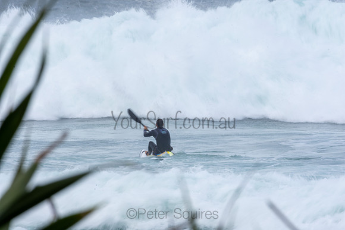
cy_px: 115
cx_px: 172
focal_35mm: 750
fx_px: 7189
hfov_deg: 2.7
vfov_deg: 1.8
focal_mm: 500
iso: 100
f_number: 29
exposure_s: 1/20
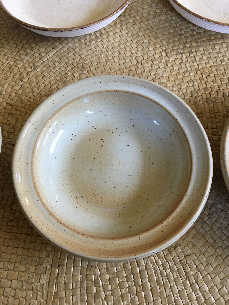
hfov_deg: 48.2
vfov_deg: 61.7
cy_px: 152
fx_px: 256
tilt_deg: -67.3
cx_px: 114
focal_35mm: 29
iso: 160
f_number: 2.2
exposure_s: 1/33
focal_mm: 4.15
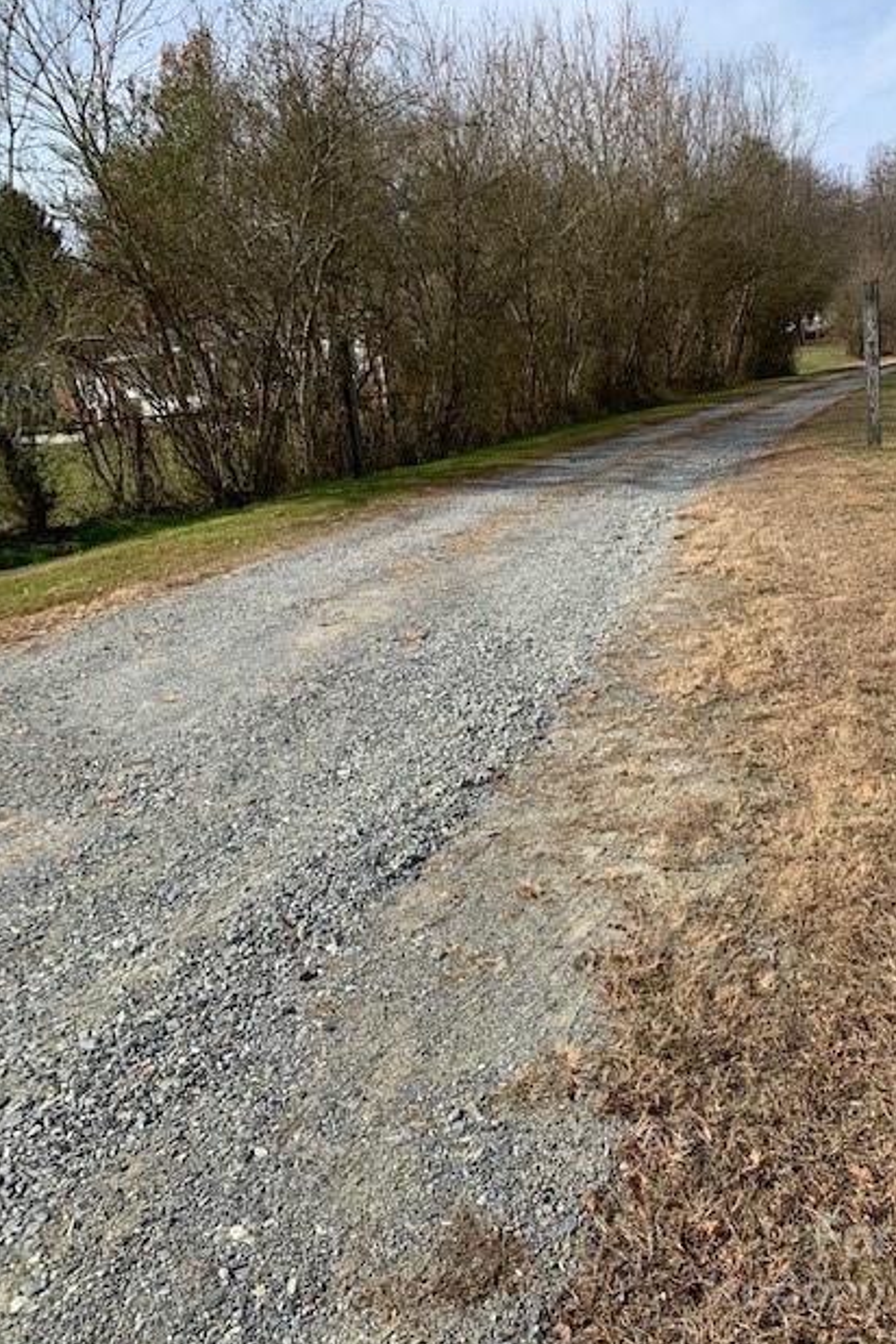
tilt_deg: -13.5
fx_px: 1045
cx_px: 500
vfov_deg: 65.5
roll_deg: +6.2
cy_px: 668
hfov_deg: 46.3
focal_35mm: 28
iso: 25
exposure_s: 1/1779
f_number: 1.8
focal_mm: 4.25
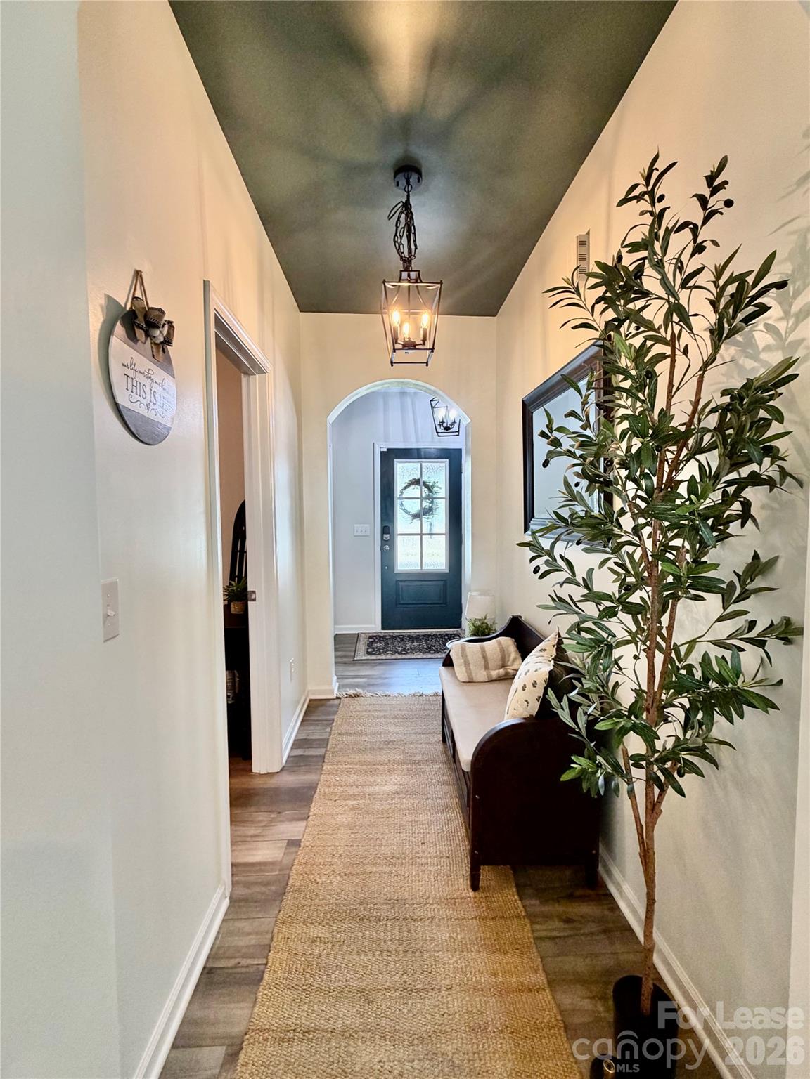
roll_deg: -0.2
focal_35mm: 14
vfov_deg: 102.1
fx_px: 437
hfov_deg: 85.7
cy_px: 540
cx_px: 405
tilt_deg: -3.0
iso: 160
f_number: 2.2
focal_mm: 2.22
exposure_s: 1/60
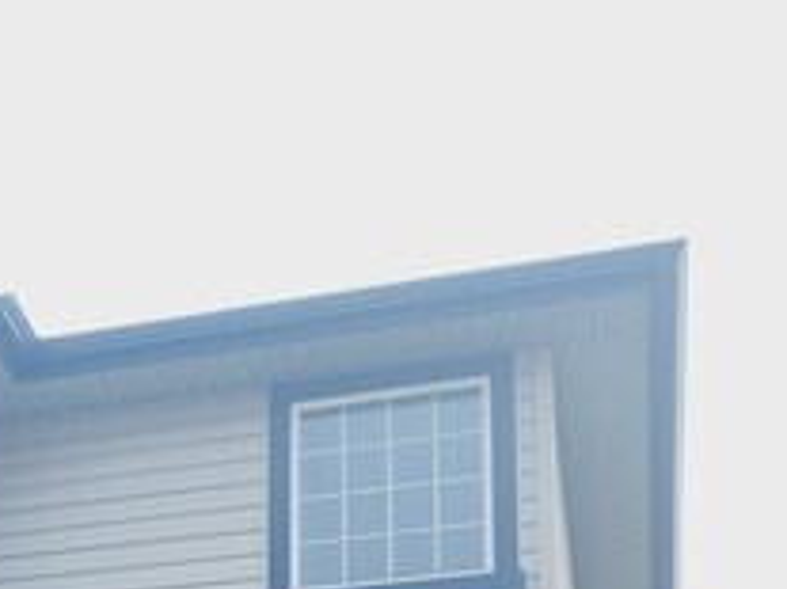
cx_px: -361
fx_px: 2022
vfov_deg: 15.4
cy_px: 874
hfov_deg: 19.5
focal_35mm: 89
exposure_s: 1/2866
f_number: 1.8
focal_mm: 5.4
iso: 20
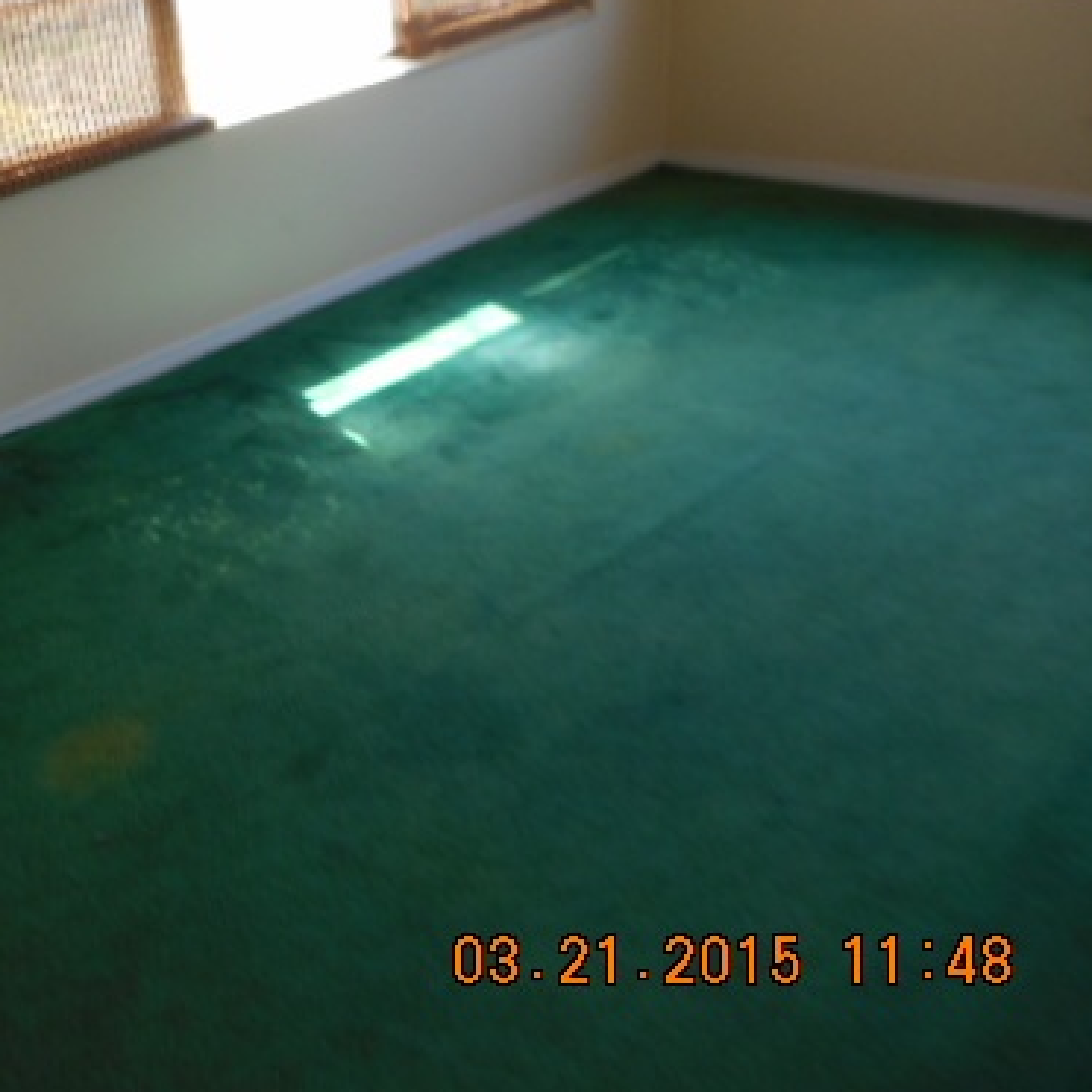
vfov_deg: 43.5
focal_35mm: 38
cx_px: 185
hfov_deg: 41.5
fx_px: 1356
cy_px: 408
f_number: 3.7
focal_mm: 4.5
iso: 80
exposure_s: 1/25
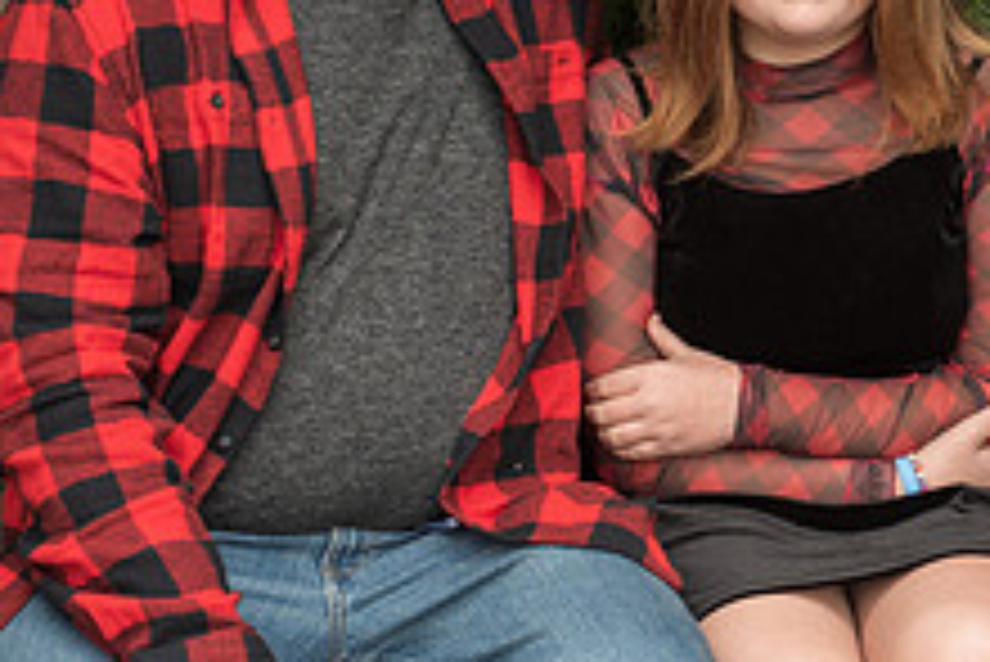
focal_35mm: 135
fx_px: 3715
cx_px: 1041
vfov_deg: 10.2
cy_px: 281
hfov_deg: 14.9
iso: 100
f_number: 3.5
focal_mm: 50
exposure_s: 1/160
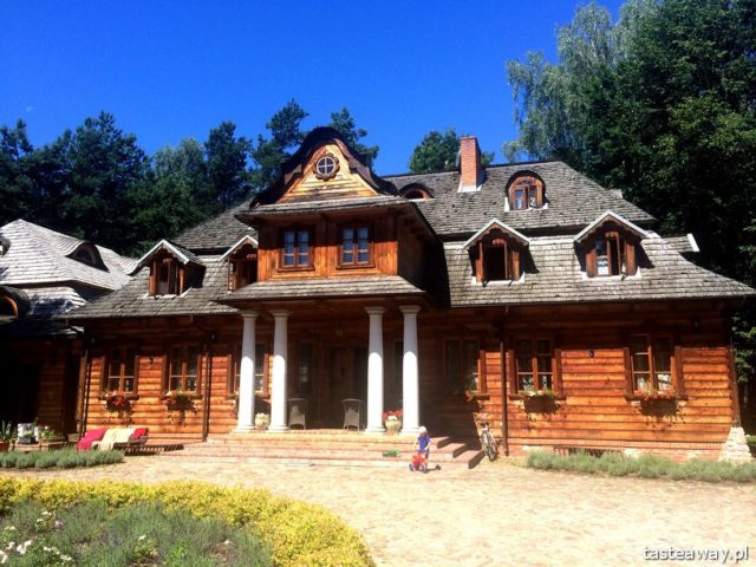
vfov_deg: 46.8
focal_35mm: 30
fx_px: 655
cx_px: 378
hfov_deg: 60.0
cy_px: 284
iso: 40
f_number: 2.2
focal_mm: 4.12
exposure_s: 1/1520
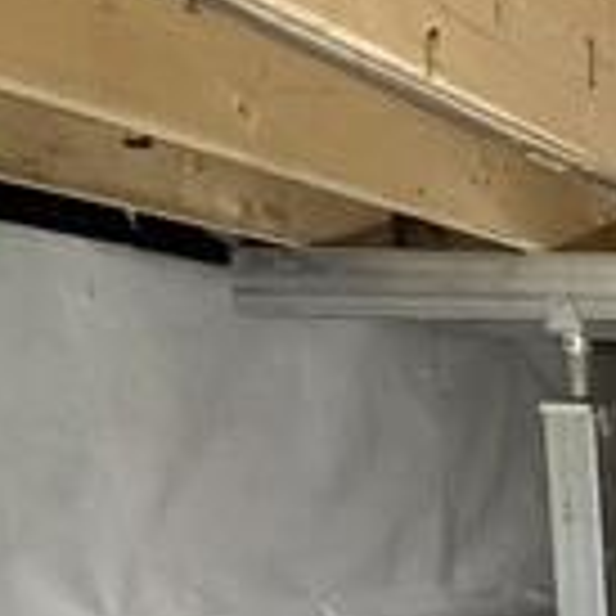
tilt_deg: -8.0
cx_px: 1138
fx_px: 1168
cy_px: 616
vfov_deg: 27.8
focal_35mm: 58
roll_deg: +0.4
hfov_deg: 20.2
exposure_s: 1/39
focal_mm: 2.22
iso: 1000
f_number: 2.2
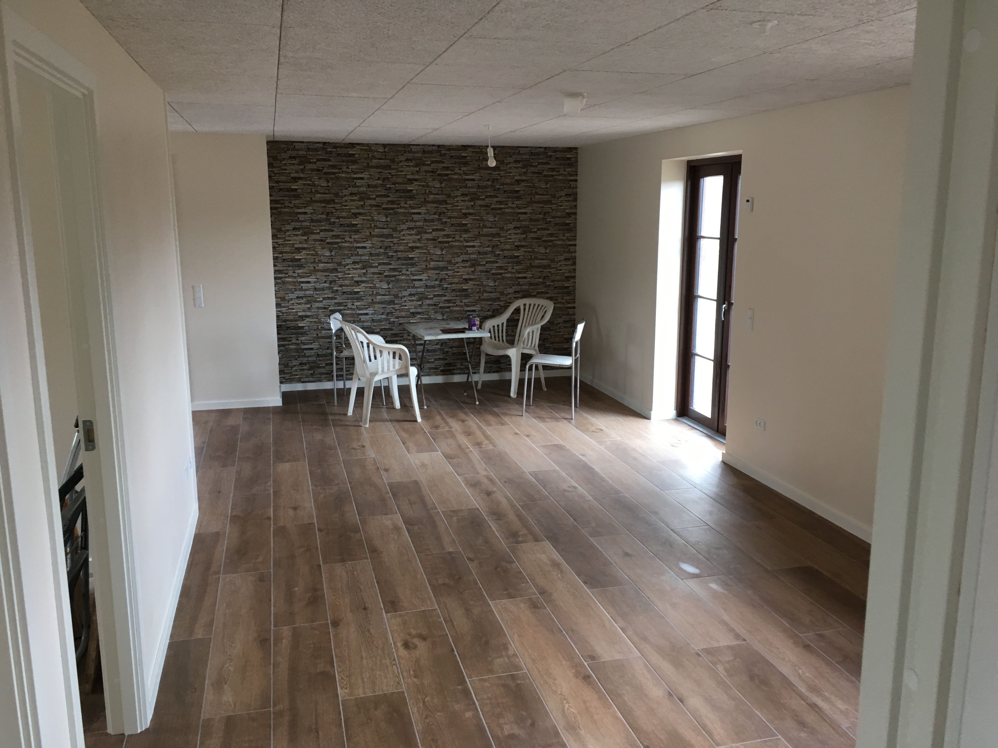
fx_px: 836
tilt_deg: -9.5
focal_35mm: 29
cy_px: 374
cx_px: 499
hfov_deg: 61.7
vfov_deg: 48.2
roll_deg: +0.1
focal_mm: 4.15
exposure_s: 1/33
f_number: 2.2
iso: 50
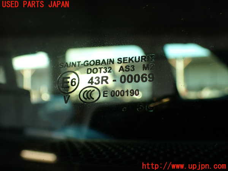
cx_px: 114
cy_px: 86
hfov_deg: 56.8
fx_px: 211
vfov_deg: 44.2
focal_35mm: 32
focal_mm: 5.79
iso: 125
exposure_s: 1/60
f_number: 2.4
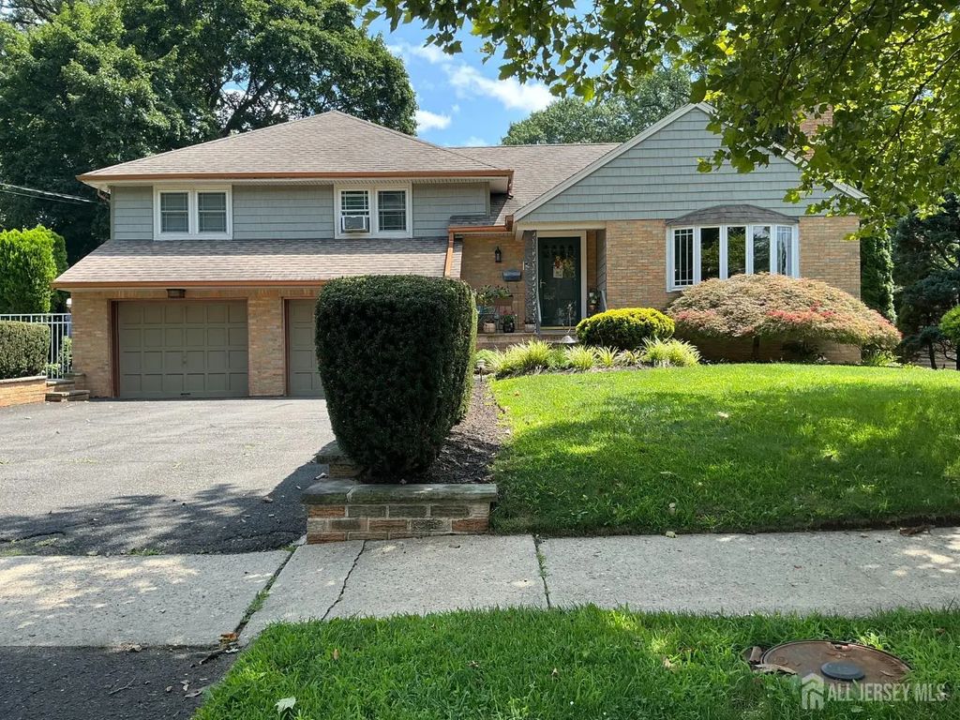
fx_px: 777
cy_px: 360
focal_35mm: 28
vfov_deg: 49.7
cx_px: 480
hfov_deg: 63.4
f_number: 1.8
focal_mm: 3
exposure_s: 1/454
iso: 25
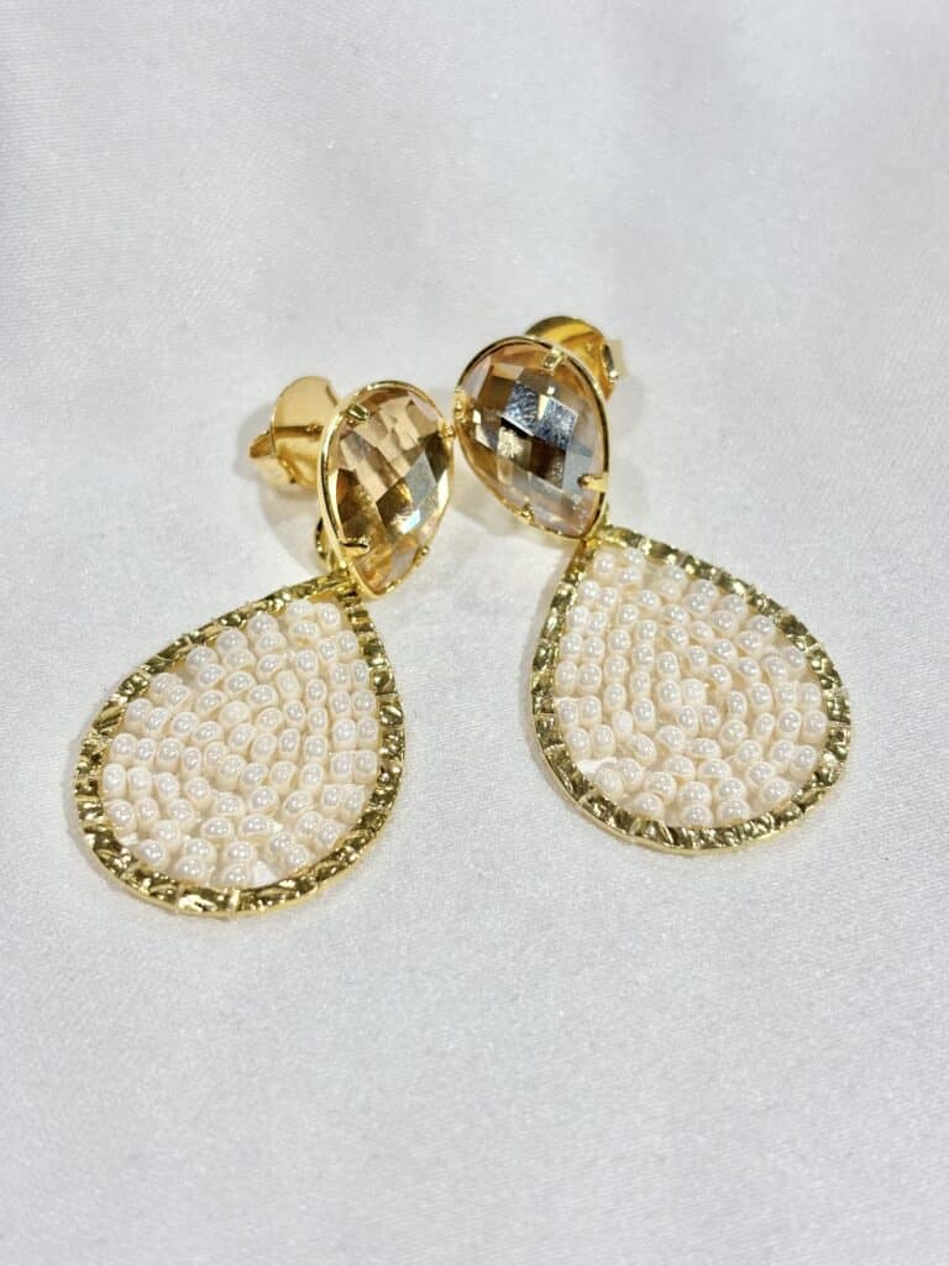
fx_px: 1901
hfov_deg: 28.0
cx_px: 474
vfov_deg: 36.8
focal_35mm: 52
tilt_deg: -39.8
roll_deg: +5.2
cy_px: 633
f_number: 1.6
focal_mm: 5.96
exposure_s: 1/289
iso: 32
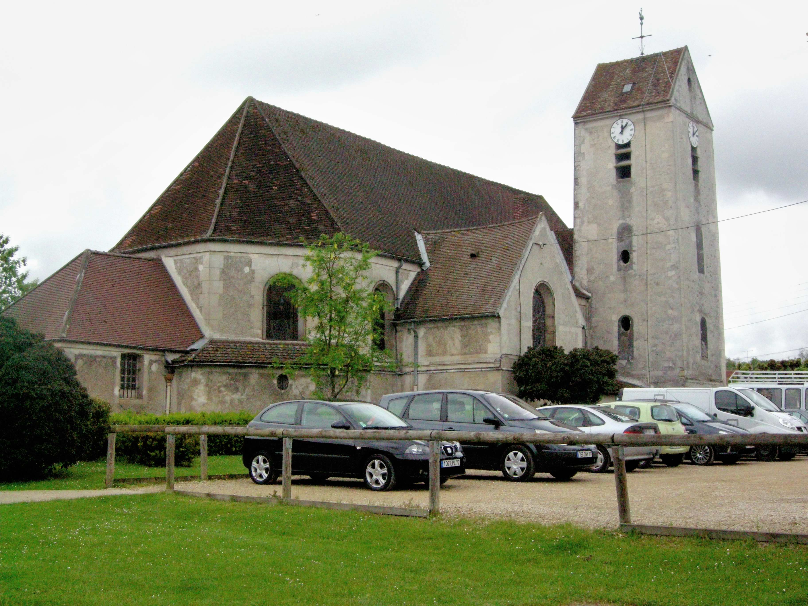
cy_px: 303
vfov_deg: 30.3
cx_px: 404
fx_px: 1120
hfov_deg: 39.7
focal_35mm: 48
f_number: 6.1
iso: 400
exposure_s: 1/855
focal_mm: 10.1
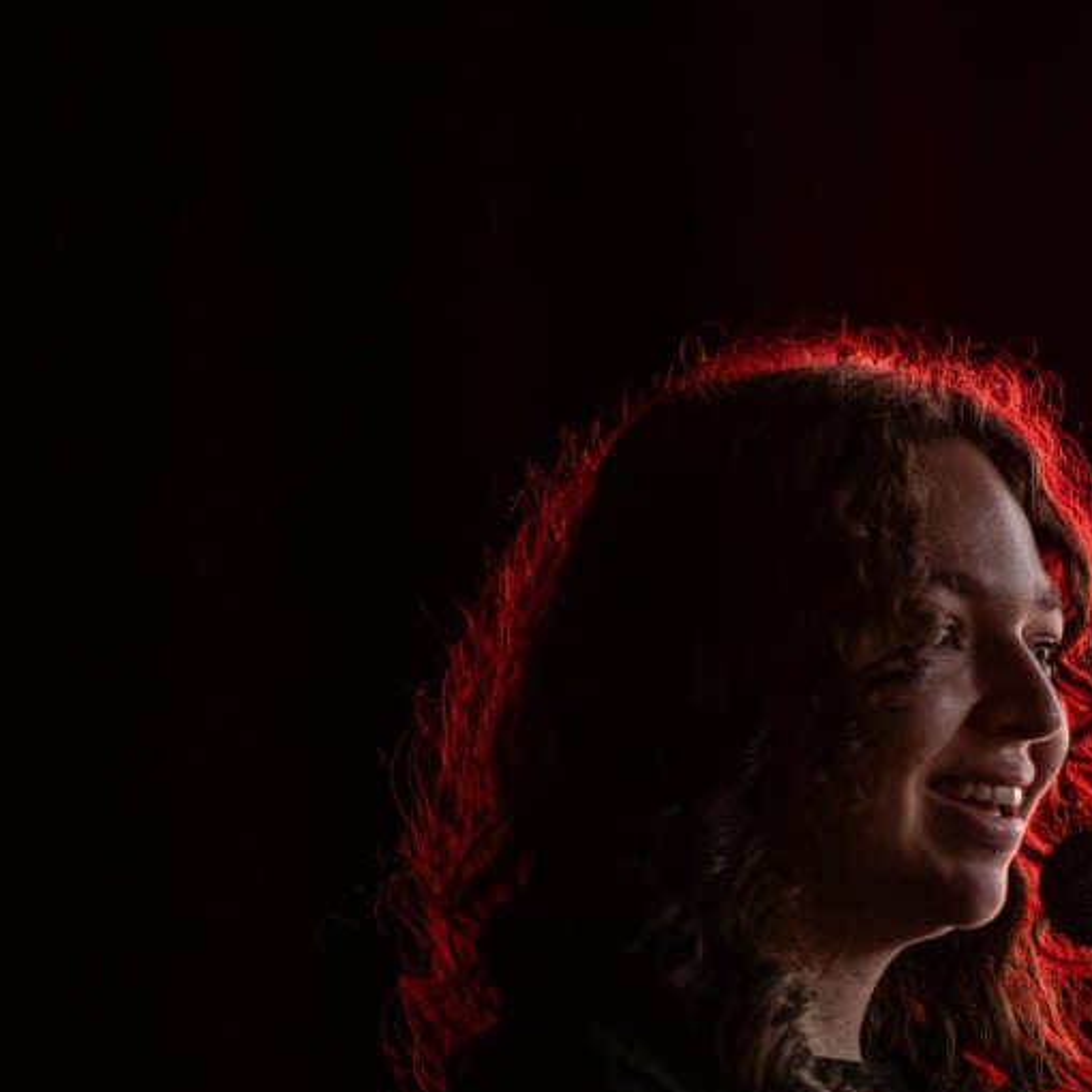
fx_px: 9672
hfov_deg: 6.5
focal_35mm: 271
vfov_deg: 6.4
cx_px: 925
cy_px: 1261
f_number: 1.2
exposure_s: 1/640
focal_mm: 75
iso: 1600
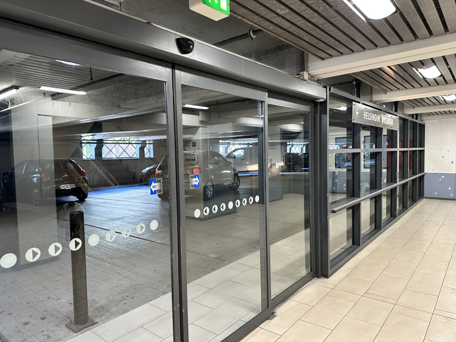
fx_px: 316
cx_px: 228
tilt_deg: -2.0
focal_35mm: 24
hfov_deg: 71.6
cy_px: 171
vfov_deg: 56.8
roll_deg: +1.2
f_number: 1.78
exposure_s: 1/55
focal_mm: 6.86
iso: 250
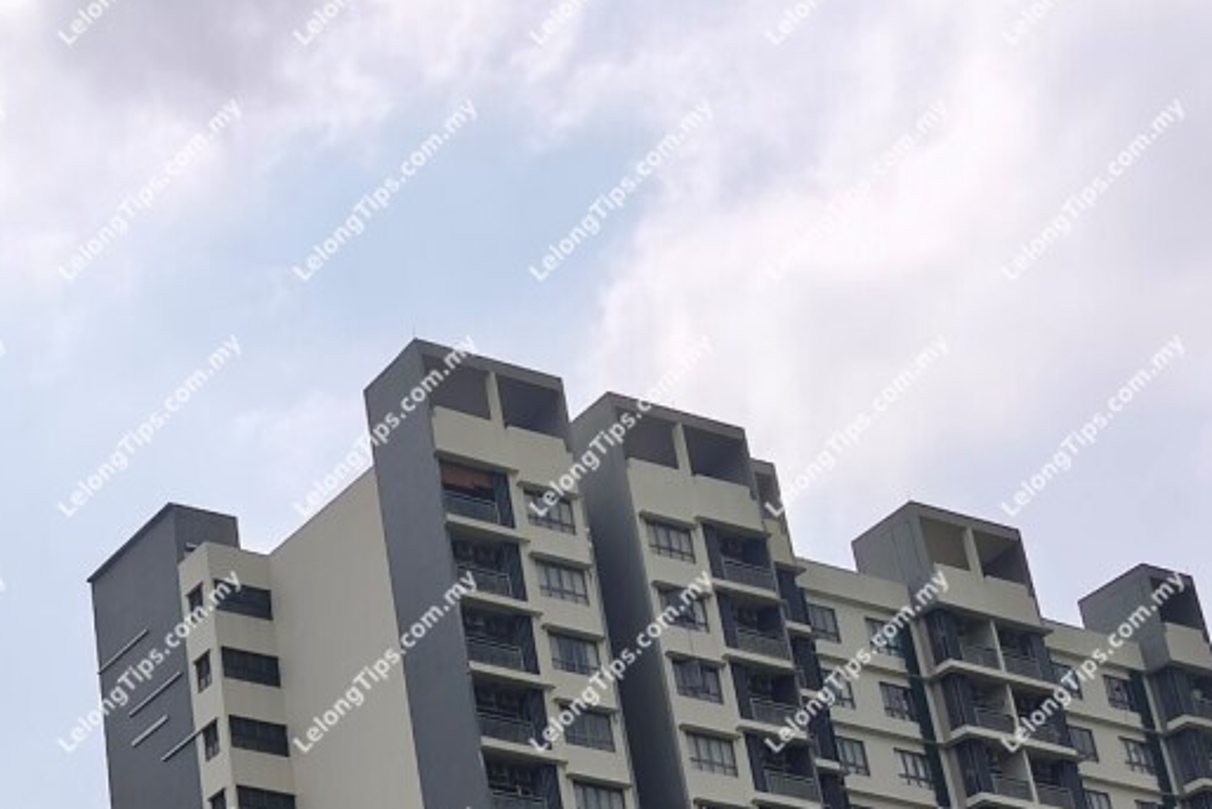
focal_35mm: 70
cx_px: -318
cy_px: 929
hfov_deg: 25.3
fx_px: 2357
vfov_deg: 18.6
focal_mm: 6.06
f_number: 1.7
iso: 50
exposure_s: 1/300
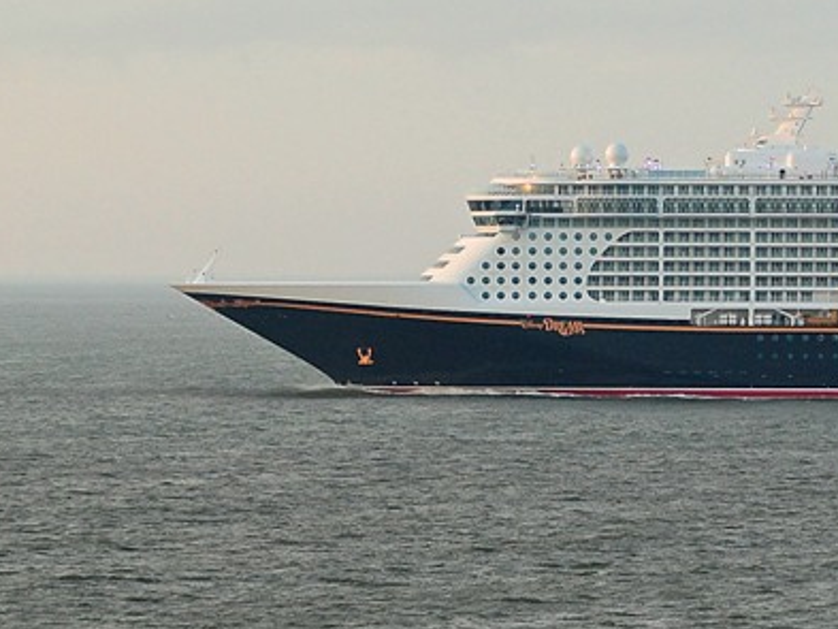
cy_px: 480
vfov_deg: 5.0
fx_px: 7265
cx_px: 1068
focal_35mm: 300
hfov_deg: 6.5
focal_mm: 80
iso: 560
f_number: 4.5
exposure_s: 1/500
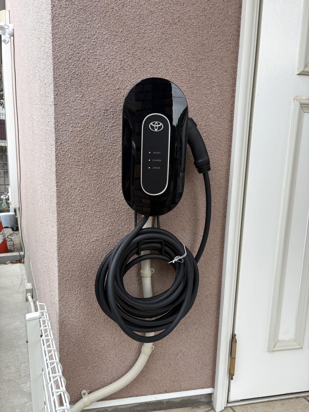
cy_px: 206
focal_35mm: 26
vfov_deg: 67.3
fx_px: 309
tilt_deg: -9.8
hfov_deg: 53.1
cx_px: 154
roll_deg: -1.1
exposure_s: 1/146
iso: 32
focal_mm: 5.96
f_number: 1.6
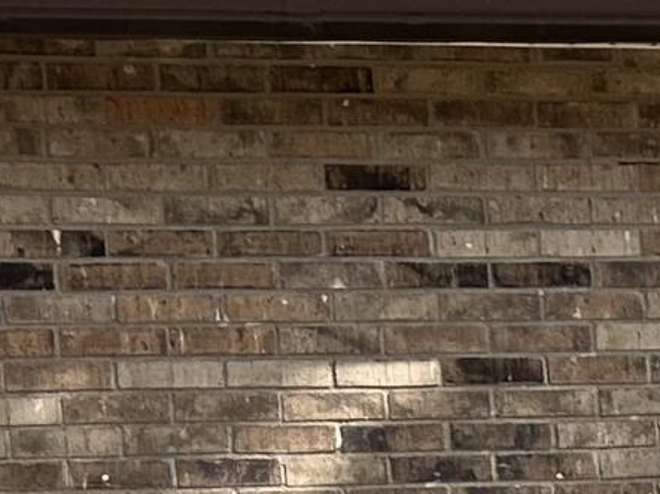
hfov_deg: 9.9
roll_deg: +2.3
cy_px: 967
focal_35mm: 176
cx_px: 1582
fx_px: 3355
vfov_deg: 8.1
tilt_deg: -5.2
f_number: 1.5
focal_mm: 5.7
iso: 50
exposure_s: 1/2123
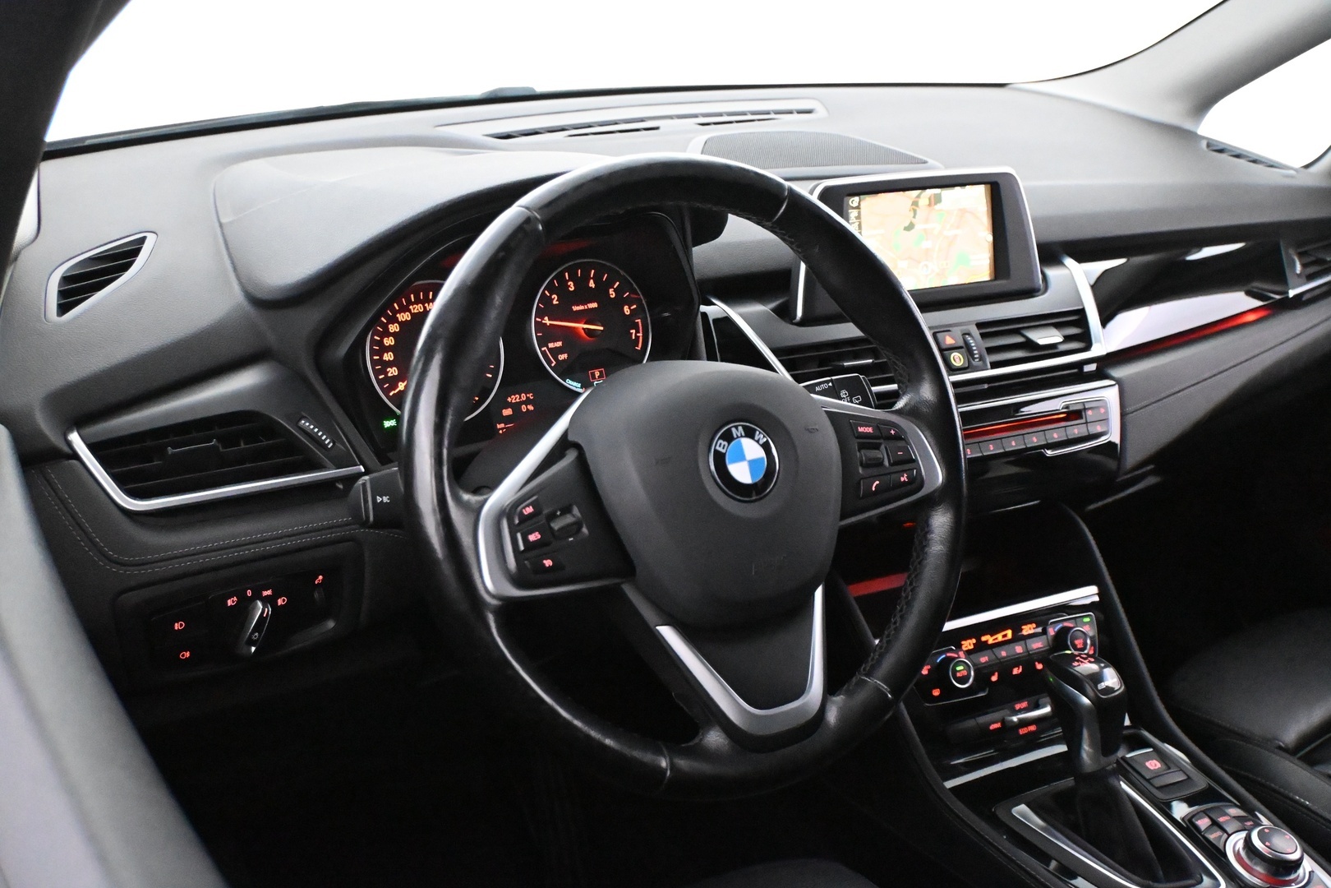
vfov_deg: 36.2
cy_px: 444
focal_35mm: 37
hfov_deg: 52.2
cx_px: 666
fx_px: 1359
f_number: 4.2
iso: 12800
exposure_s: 1/60
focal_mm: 24.5
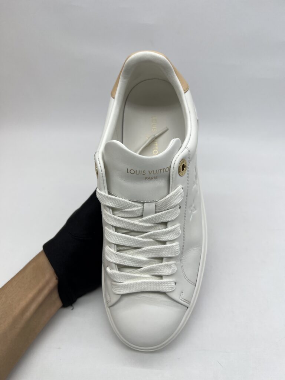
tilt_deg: -42.1
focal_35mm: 26
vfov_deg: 67.3
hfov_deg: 53.1
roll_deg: +0.0
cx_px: 142
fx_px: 285
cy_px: 190
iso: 50
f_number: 1.5
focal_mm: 5.7
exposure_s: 1/407
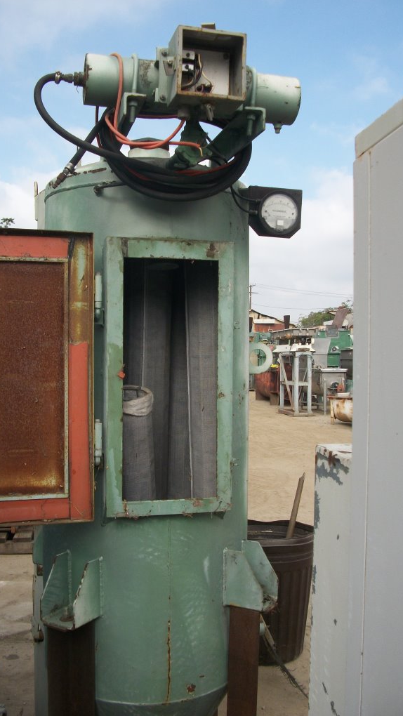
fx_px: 665
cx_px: 196
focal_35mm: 35
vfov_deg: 56.6
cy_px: 357
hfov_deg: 33.7
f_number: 8.8
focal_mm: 5.7
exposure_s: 1/125
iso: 80
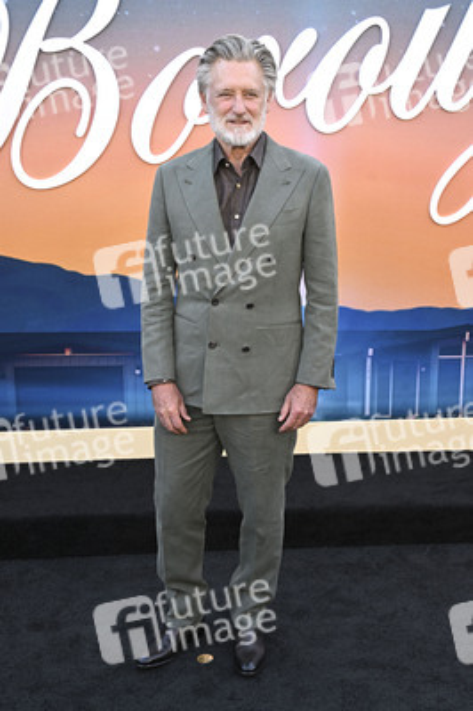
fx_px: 928
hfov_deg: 28.6
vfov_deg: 41.9
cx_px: 236
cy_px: 356
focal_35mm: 47
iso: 800
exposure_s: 1/320
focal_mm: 47
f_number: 7.1
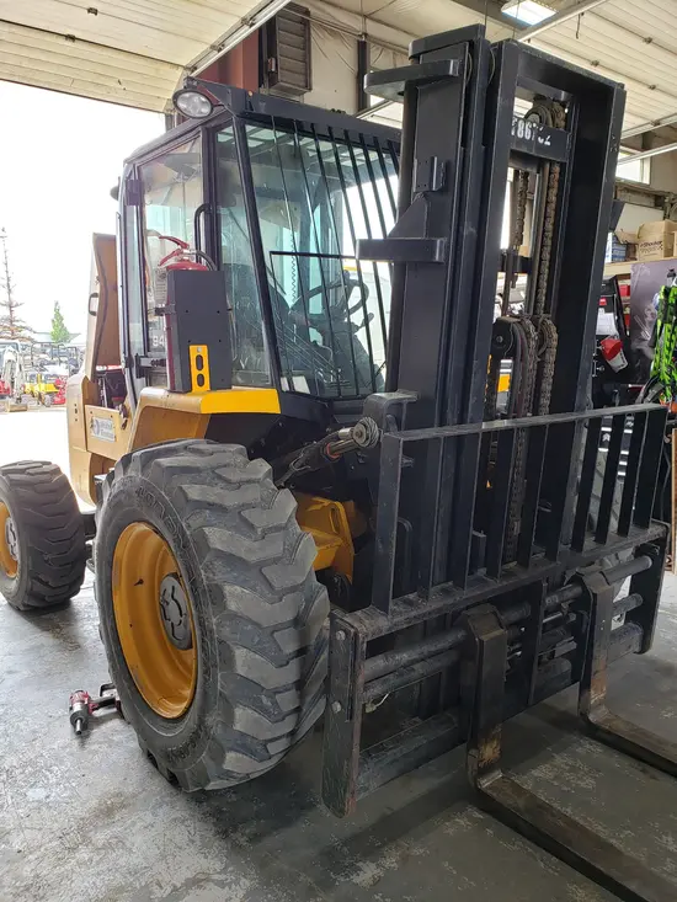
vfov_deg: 67.3
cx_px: 338
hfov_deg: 53.1
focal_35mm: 26
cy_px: 451
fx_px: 678
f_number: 2.4
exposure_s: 1/39
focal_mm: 4.3
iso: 50
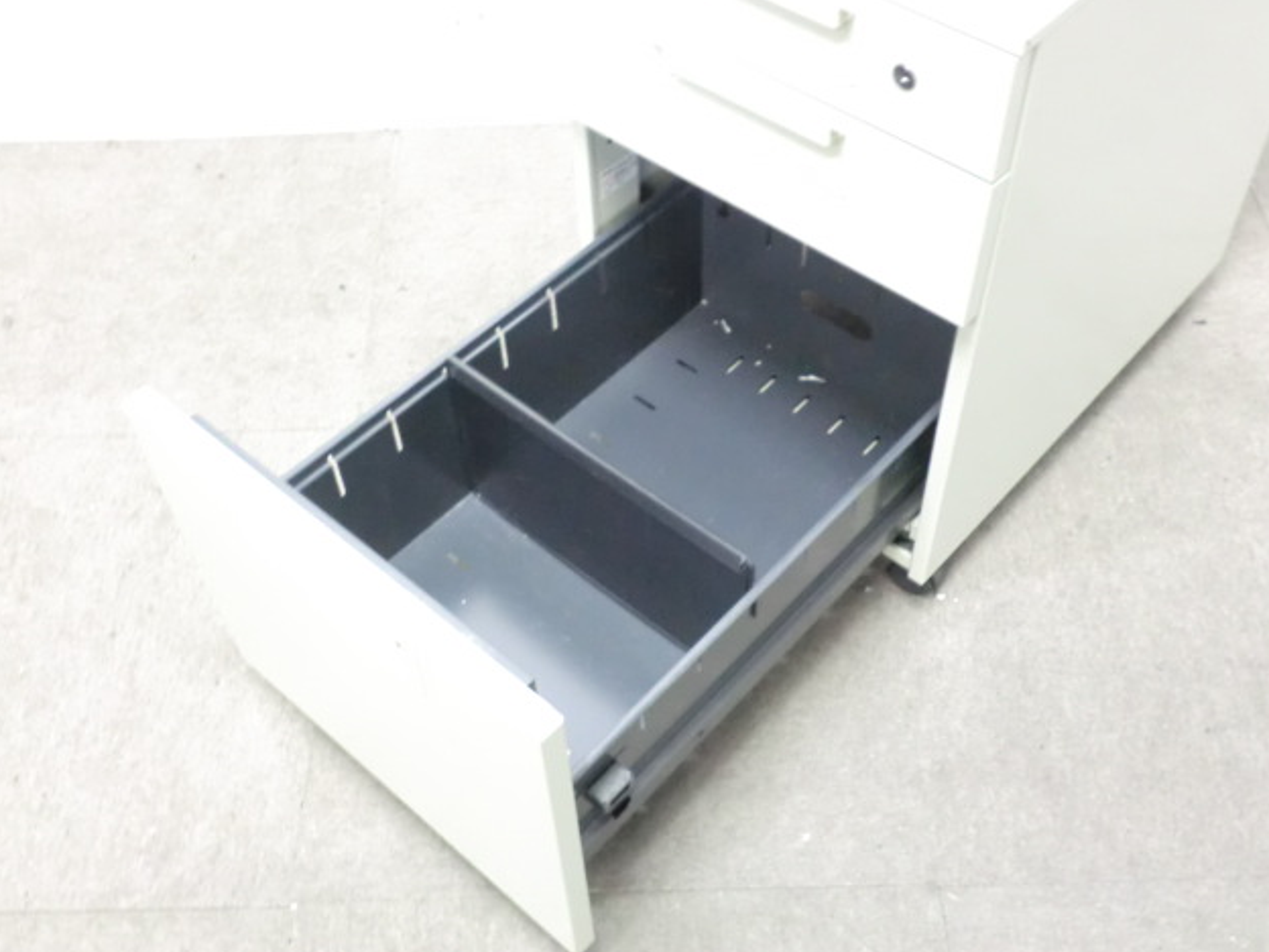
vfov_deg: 36.8
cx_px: 639
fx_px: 1430
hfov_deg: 47.9
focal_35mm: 39
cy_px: 478
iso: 800
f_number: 3.9
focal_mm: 6.9
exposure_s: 1/8
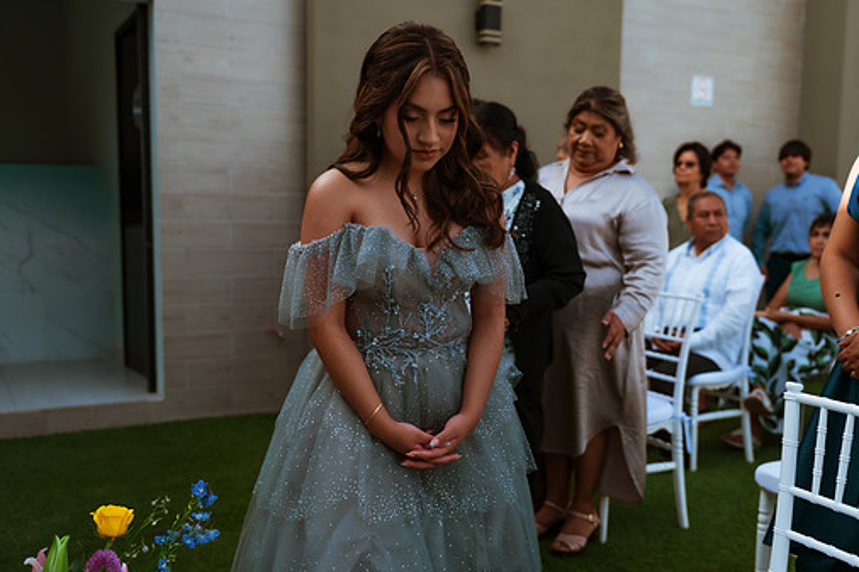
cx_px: 443
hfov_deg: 49.6
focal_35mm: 39
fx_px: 930
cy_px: 325
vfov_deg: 34.1
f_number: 2.8
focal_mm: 34
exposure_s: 1/800
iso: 100
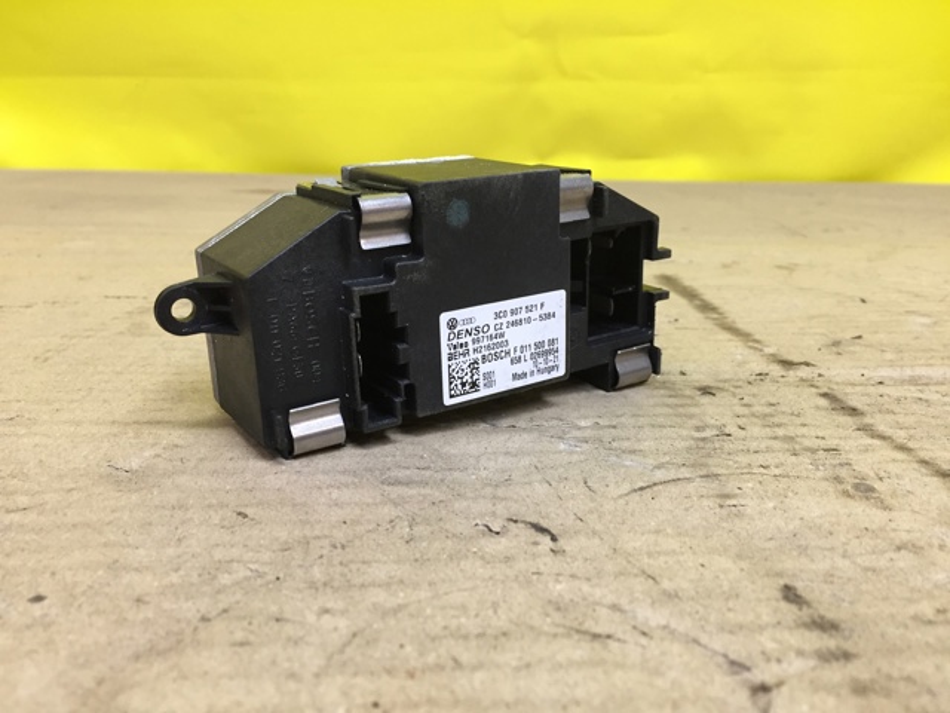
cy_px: 356
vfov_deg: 48.2
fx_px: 796
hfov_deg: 61.7
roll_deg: -1.6
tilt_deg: -17.6
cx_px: 475
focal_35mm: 29
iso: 80
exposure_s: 1/33
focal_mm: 4.15
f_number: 2.2
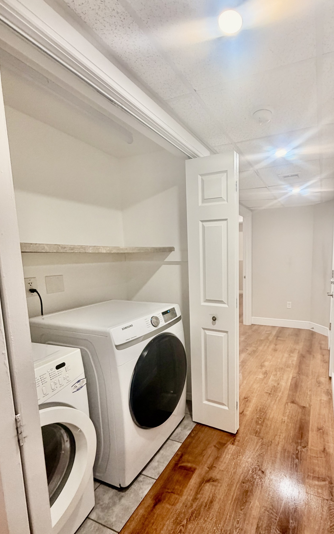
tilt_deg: -7.2
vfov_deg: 94.2
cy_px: 288
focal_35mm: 17
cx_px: 229
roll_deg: +1.2
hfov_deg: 65.8
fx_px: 248
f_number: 2.2
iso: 160
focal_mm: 2.22
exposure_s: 1/60
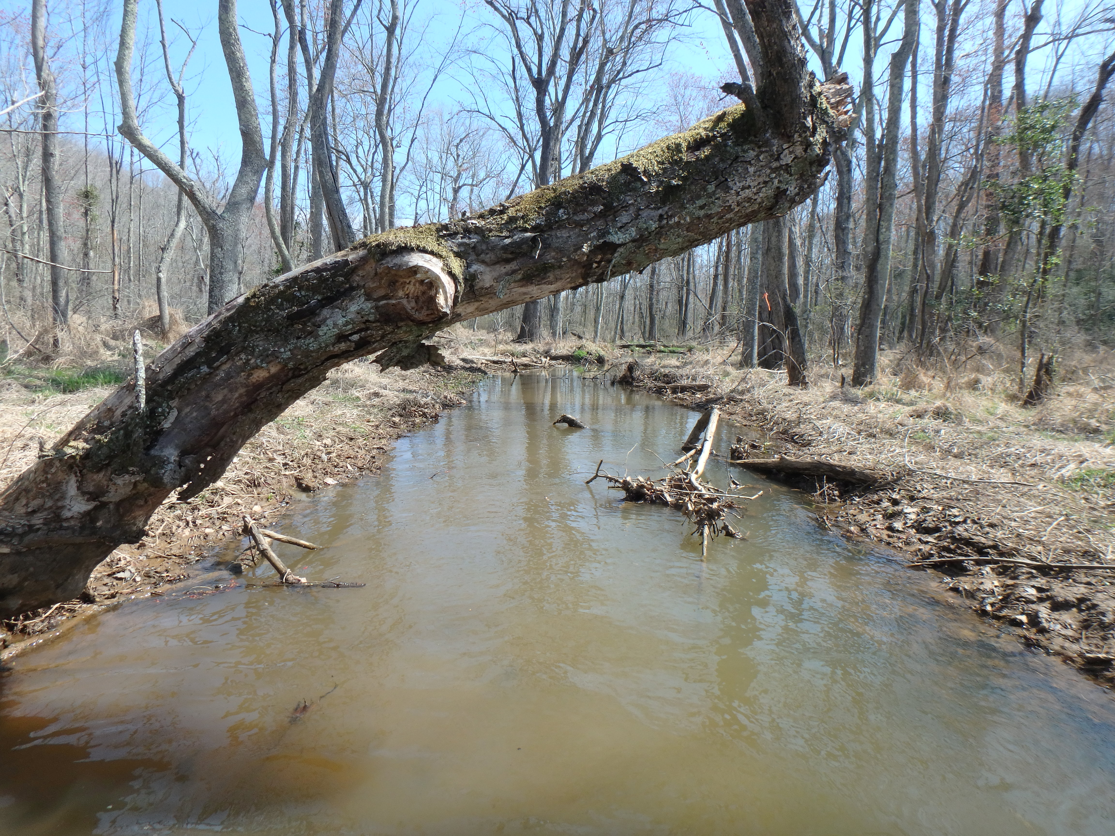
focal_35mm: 21
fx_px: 676
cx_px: 558
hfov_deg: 79.0
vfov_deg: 63.4
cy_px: 418
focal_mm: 3.7
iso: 125
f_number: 3.5
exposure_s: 1/500
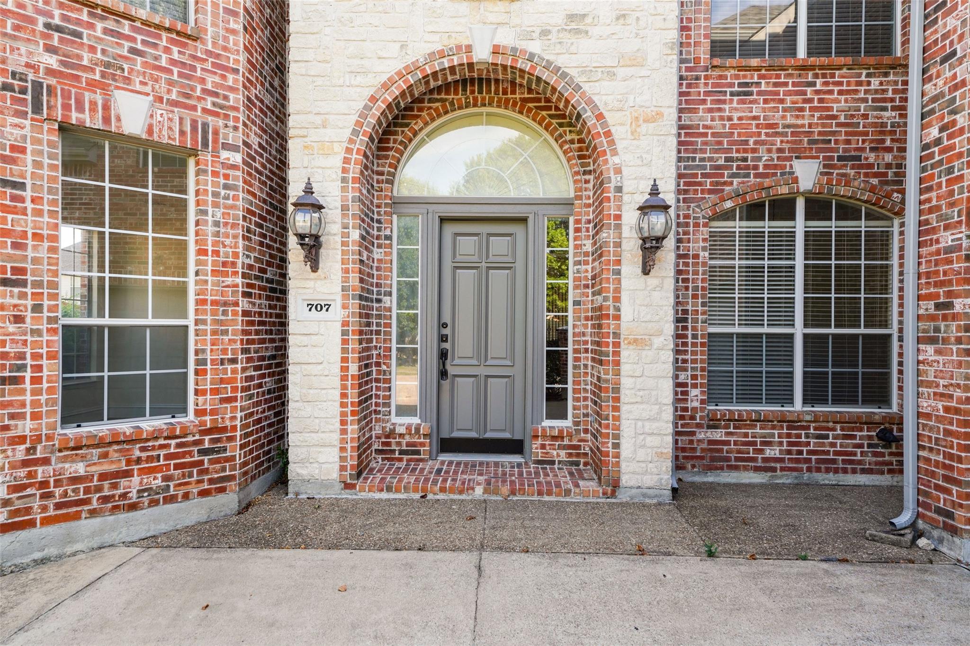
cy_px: 323
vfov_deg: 53.1
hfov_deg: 73.7
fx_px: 647
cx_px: 485
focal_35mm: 24
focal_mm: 24
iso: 400
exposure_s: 1/125
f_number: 9
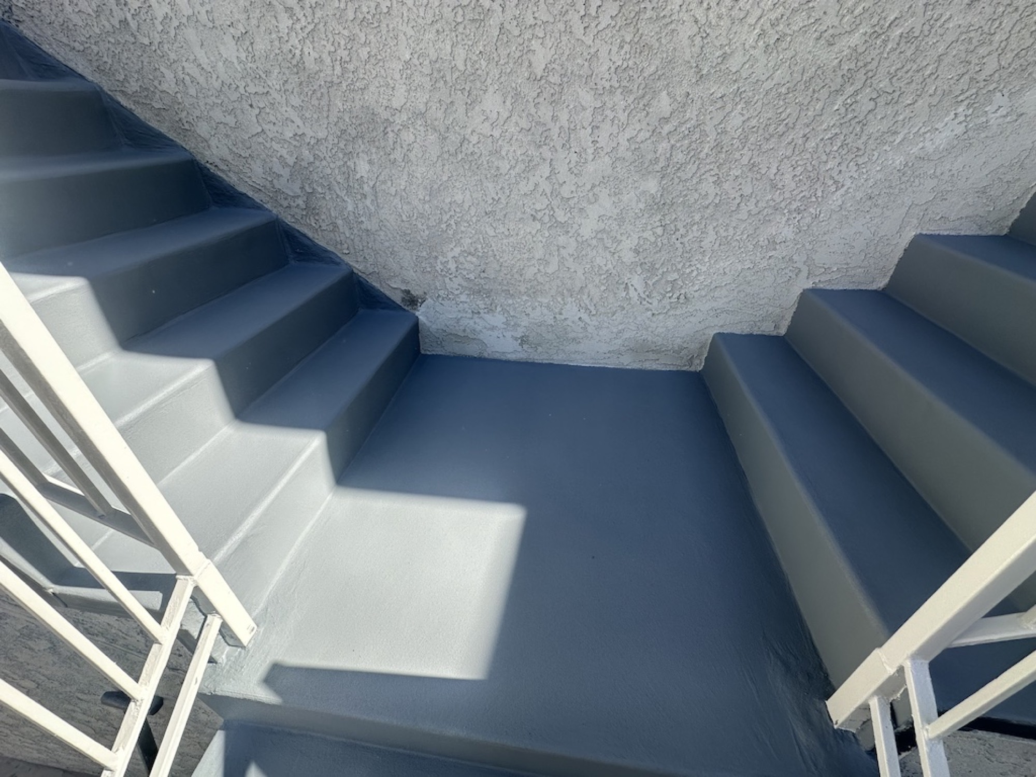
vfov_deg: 85.7
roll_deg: -0.7
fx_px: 419
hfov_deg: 102.1
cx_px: 518
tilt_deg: -33.4
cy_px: 388
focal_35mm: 14
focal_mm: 2.22
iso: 40
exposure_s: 1/578
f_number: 2.2
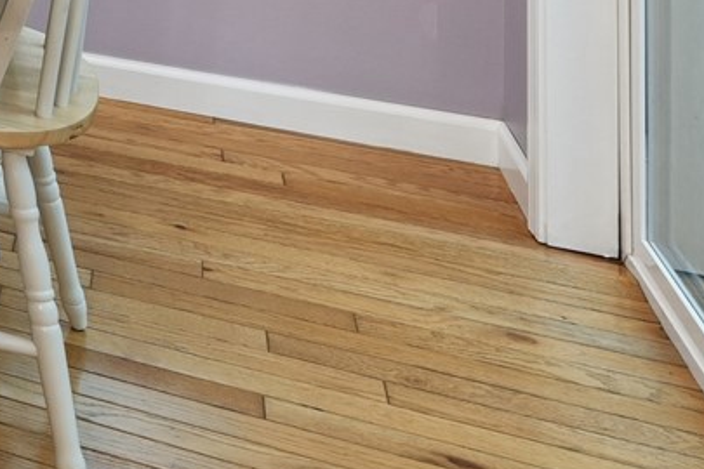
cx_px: -581
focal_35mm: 67
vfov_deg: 15.9
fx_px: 1310
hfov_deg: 20.5
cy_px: -472
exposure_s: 1/6
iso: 640
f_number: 10
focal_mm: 16
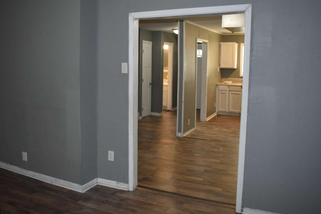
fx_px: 285
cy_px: 89
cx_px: 151
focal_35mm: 32
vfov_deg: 41.0
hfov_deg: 58.7
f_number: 3.5
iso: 1400
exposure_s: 1/125
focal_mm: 18
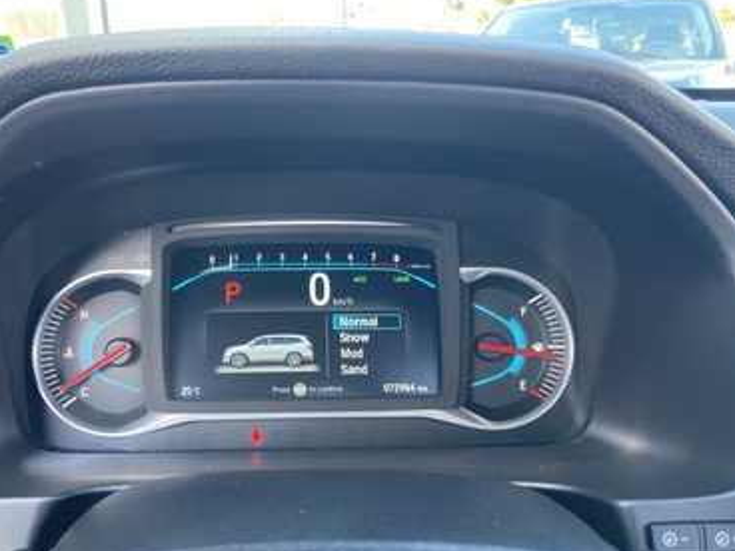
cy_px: 269
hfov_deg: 56.6
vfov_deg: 44.2
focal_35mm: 32
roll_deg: +1.9
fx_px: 679
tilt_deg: -17.5
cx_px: 320
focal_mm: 3.99
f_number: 1.8
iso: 80
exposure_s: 1/51
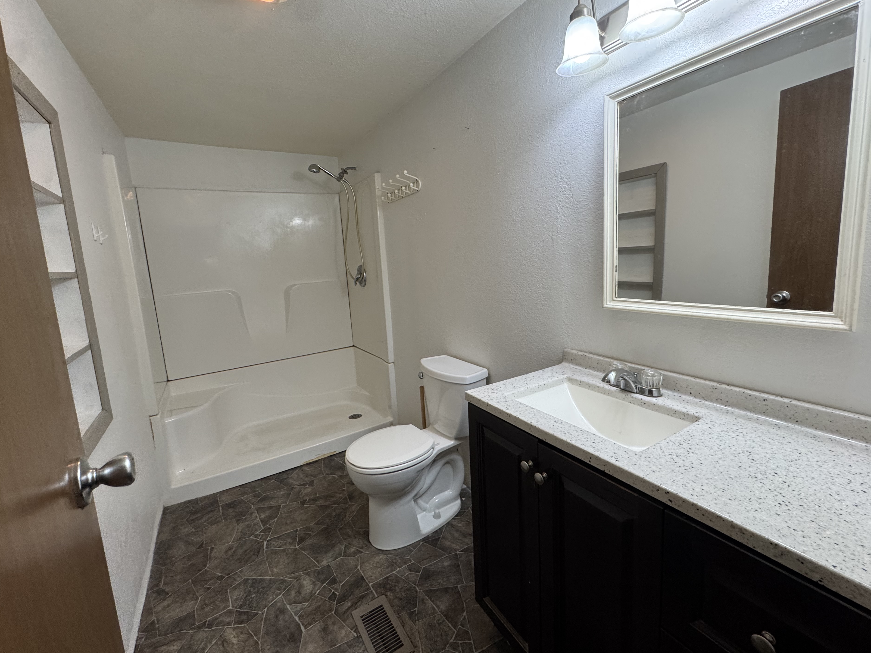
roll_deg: +3.5
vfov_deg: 81.7
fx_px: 377
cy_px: 309
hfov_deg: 98.2
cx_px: 438
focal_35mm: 15
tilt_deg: -7.1
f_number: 2.2
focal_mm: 2.22
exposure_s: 1/120
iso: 200
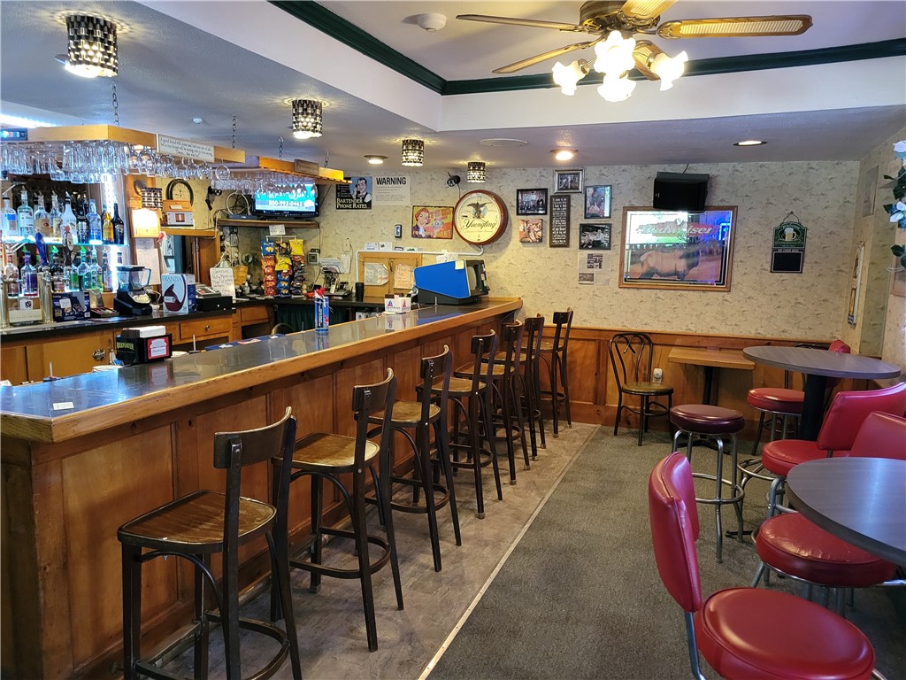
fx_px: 680
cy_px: 340
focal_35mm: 26
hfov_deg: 67.3
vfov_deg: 53.1
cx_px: 453
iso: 640
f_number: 1.8
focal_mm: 5.4
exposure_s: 1/30
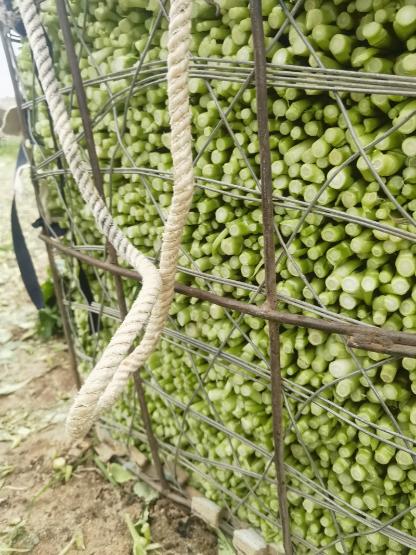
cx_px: 208
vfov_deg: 60.0
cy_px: 278
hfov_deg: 46.8
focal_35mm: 30
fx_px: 481
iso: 160
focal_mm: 6.67
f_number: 1.9
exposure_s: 1/397
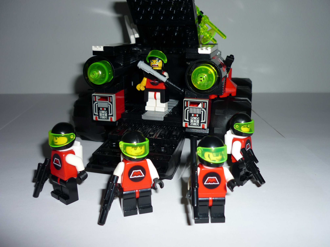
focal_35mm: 33
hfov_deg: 55.4
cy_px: 124
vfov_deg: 42.9
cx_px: 165
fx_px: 315
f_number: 2.8
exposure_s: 1/60
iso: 100
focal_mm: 5.5
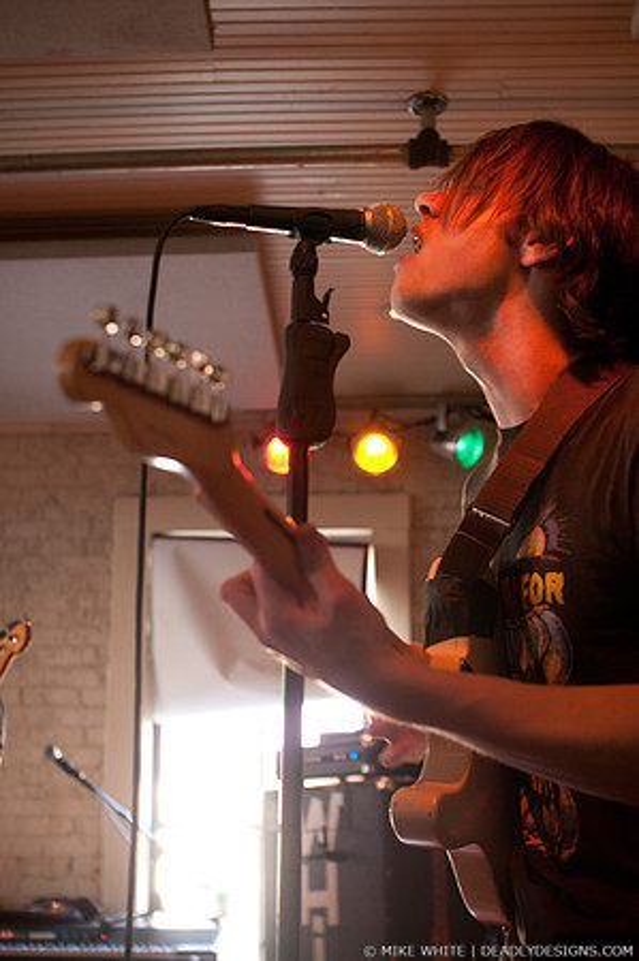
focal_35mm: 45
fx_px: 1201
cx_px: 320
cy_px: 480
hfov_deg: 29.8
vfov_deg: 43.6
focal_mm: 30
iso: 800
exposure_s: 1/60
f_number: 3.2
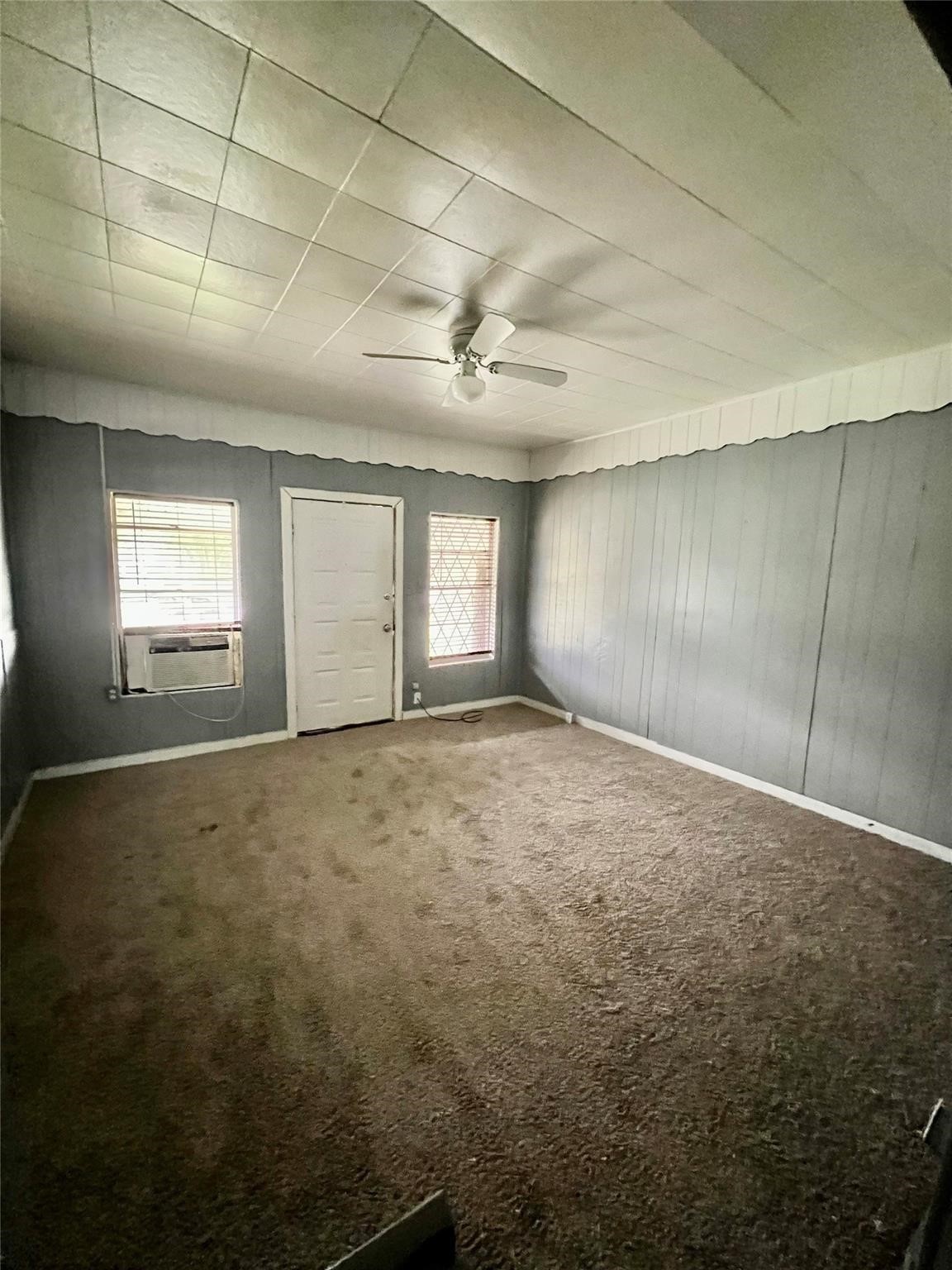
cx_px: 476
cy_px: 635
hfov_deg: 89.9
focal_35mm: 13
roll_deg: -1.7
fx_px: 477
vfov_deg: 106.2
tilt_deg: -7.6
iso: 1000
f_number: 1.8
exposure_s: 1/41
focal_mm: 1.57
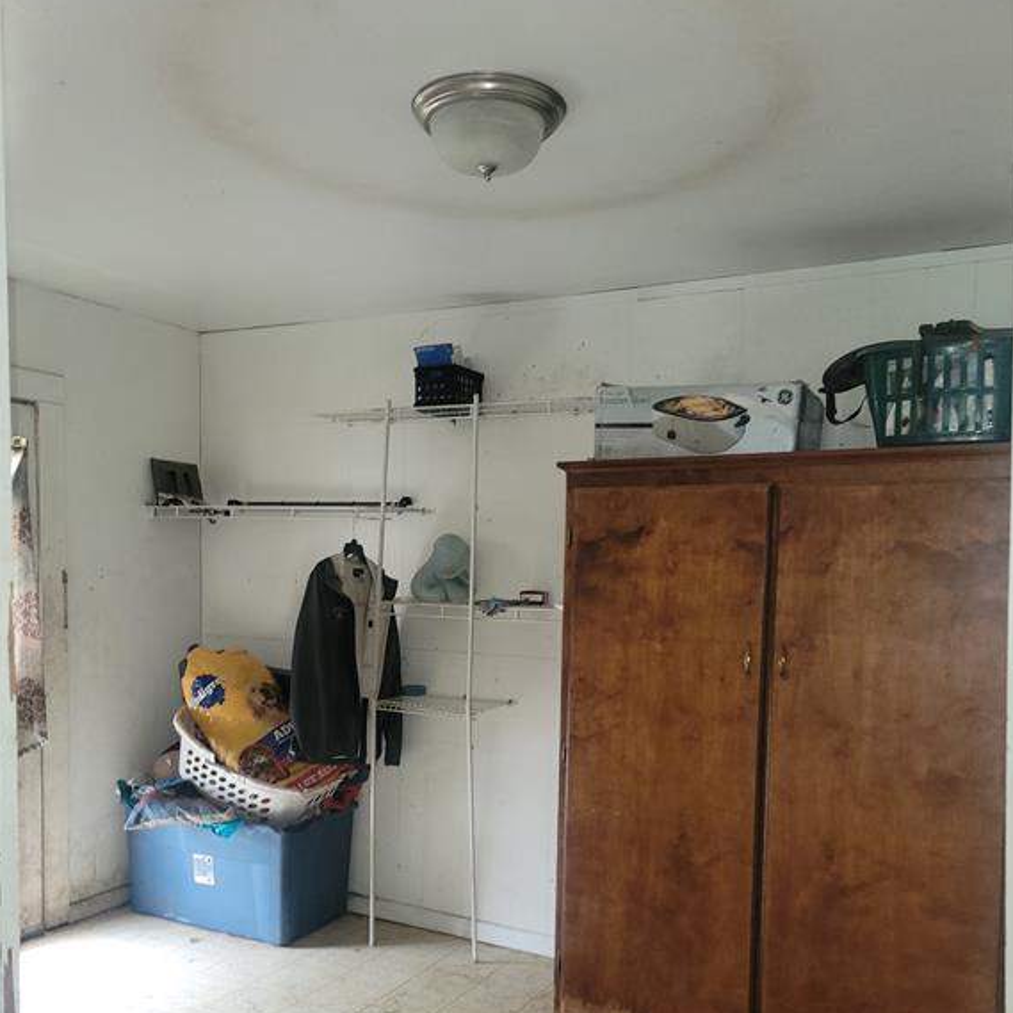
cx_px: 509
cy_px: 664
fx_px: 1026
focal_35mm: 31
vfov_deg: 51.7
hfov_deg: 52.5
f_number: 1.8
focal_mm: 5.4
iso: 125
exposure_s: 1/17.2
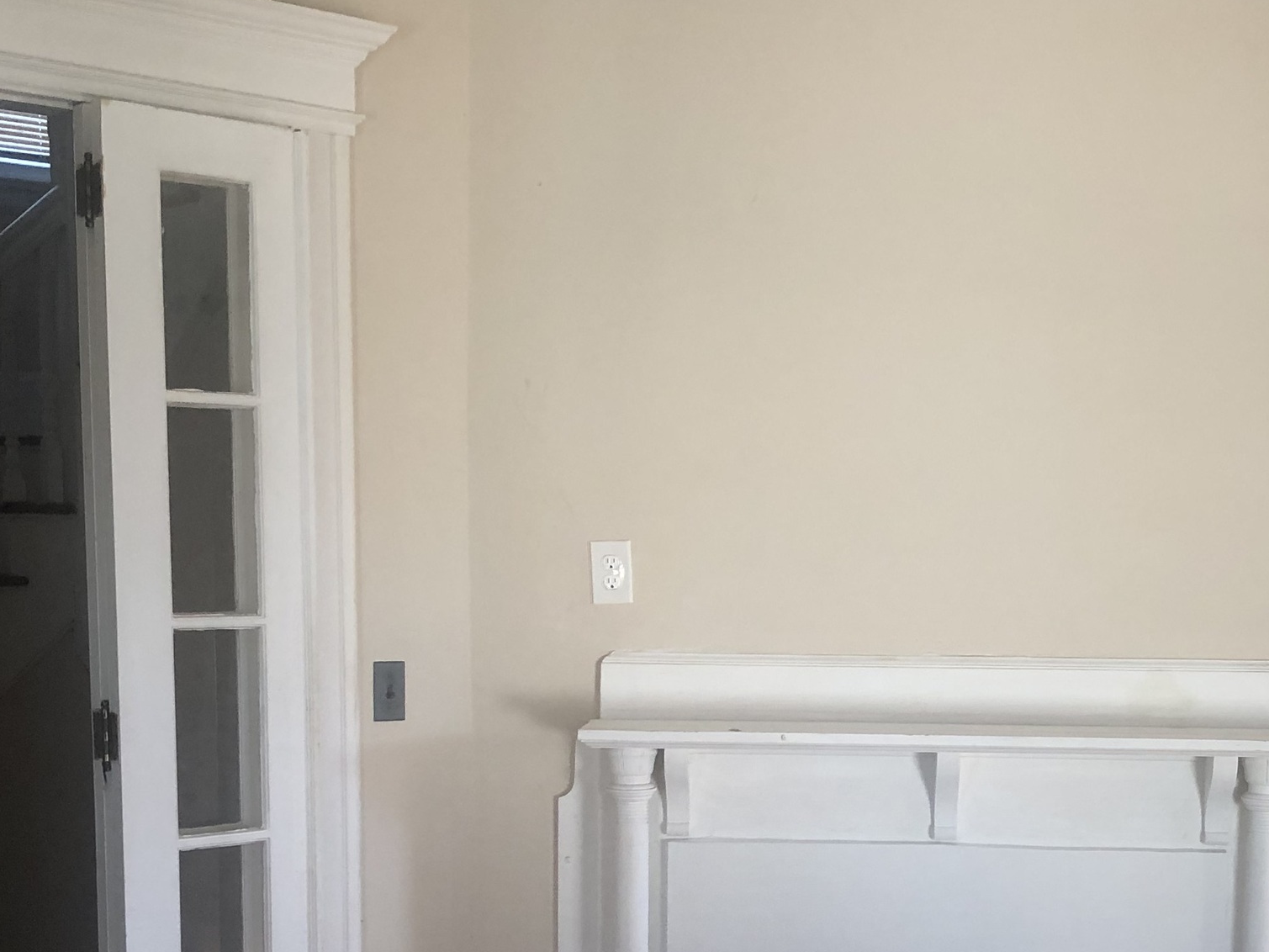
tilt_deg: -6.9
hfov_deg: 33.6
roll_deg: +0.5
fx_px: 2090
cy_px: 783
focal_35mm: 57
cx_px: 797
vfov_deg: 25.2
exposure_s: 1/30
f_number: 1.8
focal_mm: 4
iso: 32
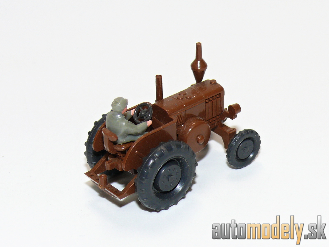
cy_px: 124
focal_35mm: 126
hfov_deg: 15.6
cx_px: 164
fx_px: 1198
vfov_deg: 11.8
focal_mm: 15.1
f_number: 4
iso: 100
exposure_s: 1/30
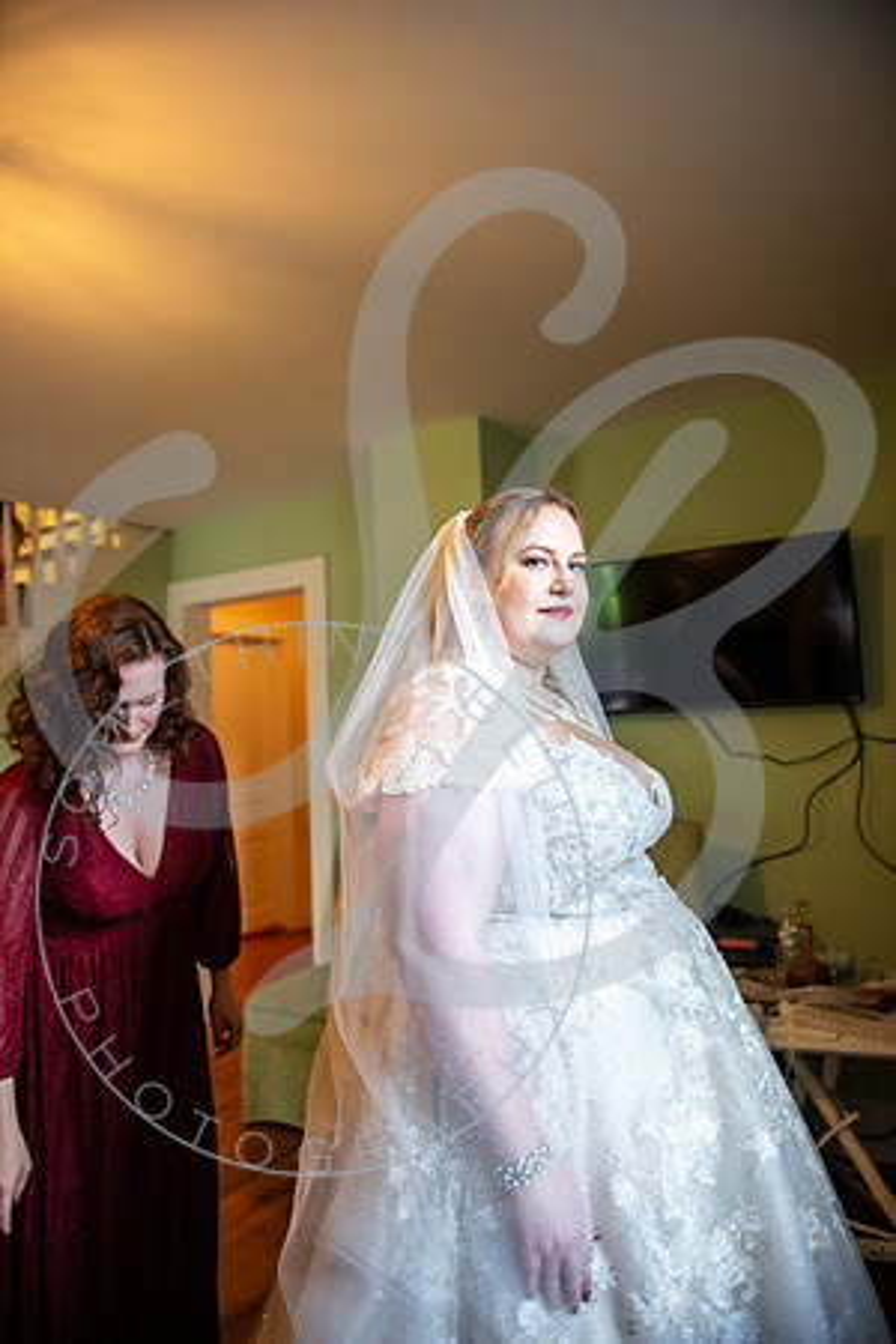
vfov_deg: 73.7
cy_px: 672
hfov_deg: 53.1
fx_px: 896
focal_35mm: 24
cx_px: 448
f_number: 2.8
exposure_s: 1/200
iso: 1600
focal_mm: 24
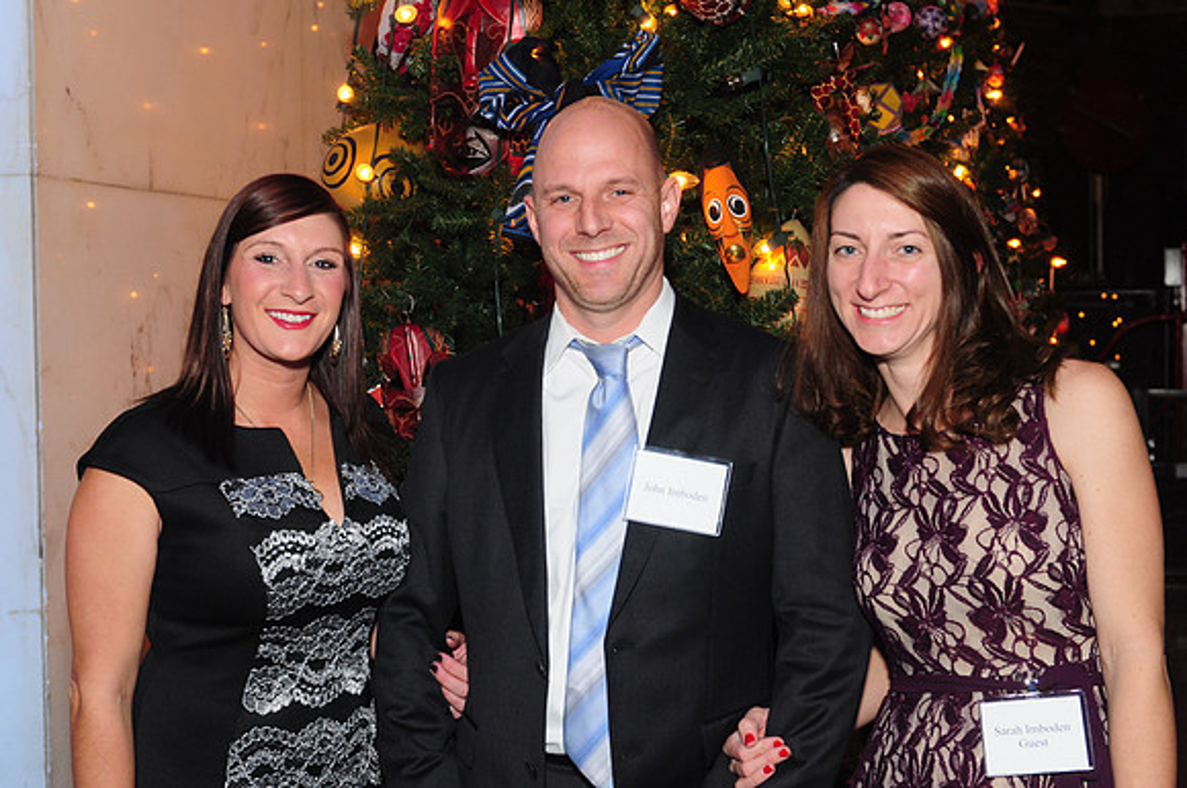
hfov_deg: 41.2
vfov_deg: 28.0
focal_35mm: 48
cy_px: 394
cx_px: 594
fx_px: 1580
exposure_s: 1/60
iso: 640
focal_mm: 32
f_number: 4
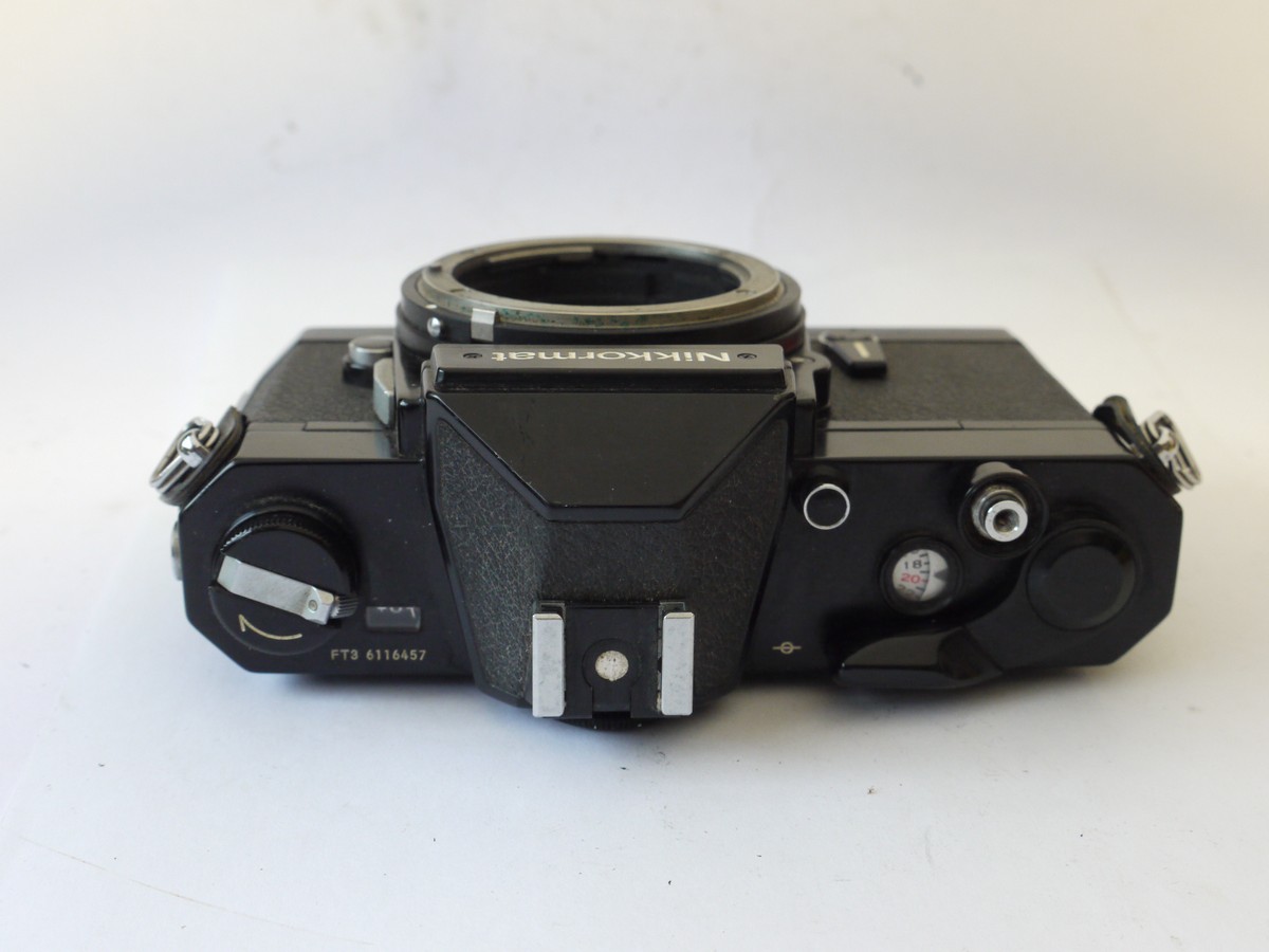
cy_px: 476
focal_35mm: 46
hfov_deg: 41.2
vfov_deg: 31.5
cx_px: 634
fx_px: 1686
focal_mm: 23
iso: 800
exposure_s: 1/40
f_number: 7.1
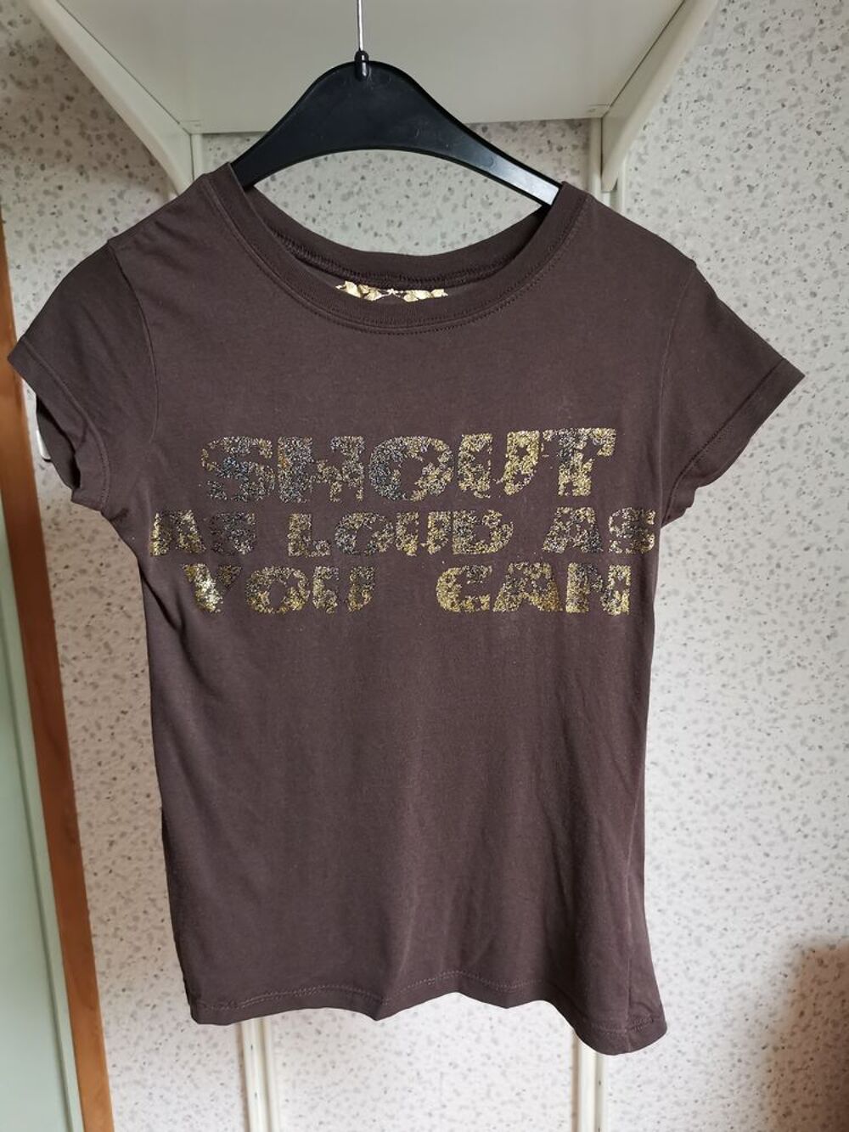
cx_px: 424
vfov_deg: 65.3
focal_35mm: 27
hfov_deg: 51.4
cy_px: 566
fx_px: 883
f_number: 1.8
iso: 500
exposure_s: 1/33.3
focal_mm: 5.58
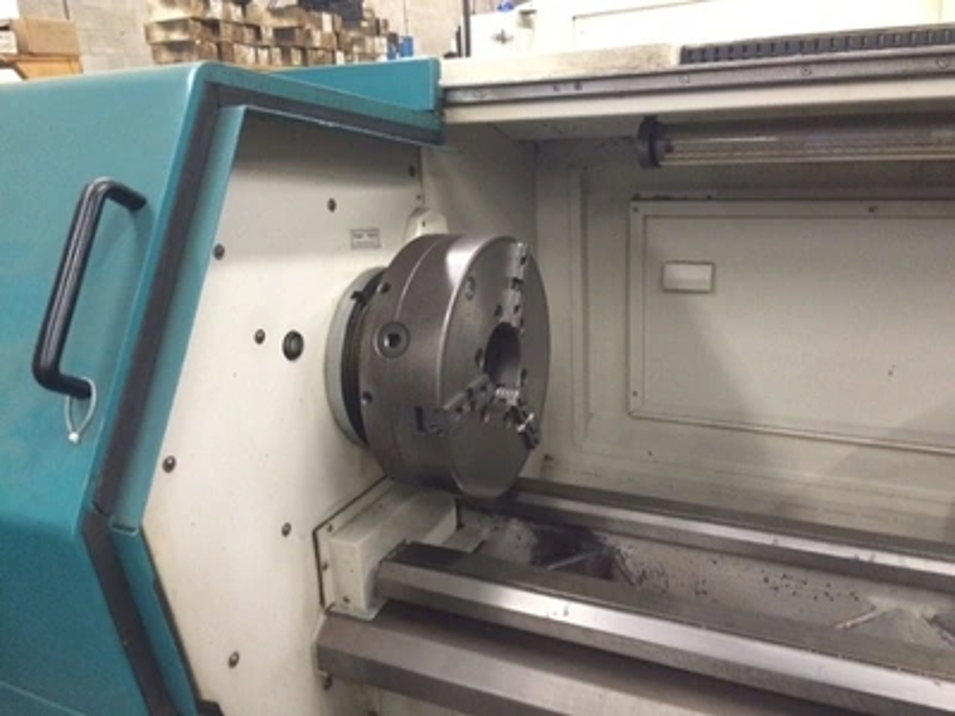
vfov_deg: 48.2
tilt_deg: -15.0
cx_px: 478
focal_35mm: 29
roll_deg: +3.6
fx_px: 800
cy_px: 358
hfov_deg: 61.7
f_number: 2.2
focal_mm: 4.15
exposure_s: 1/30
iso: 250
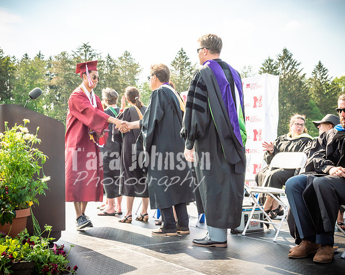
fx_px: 501
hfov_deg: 38.0
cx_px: 172
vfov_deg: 30.8
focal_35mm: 49
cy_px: 138
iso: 200
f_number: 7.1
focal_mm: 29
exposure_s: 1/500
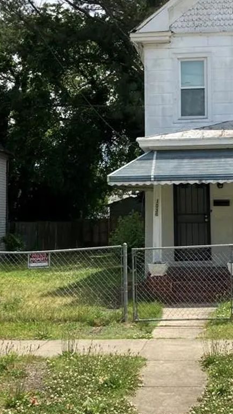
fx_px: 593
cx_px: 176
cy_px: 194
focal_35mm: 54
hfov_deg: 22.0
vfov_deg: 38.5
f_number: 1.8
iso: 20
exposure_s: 1/1389
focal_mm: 3.99
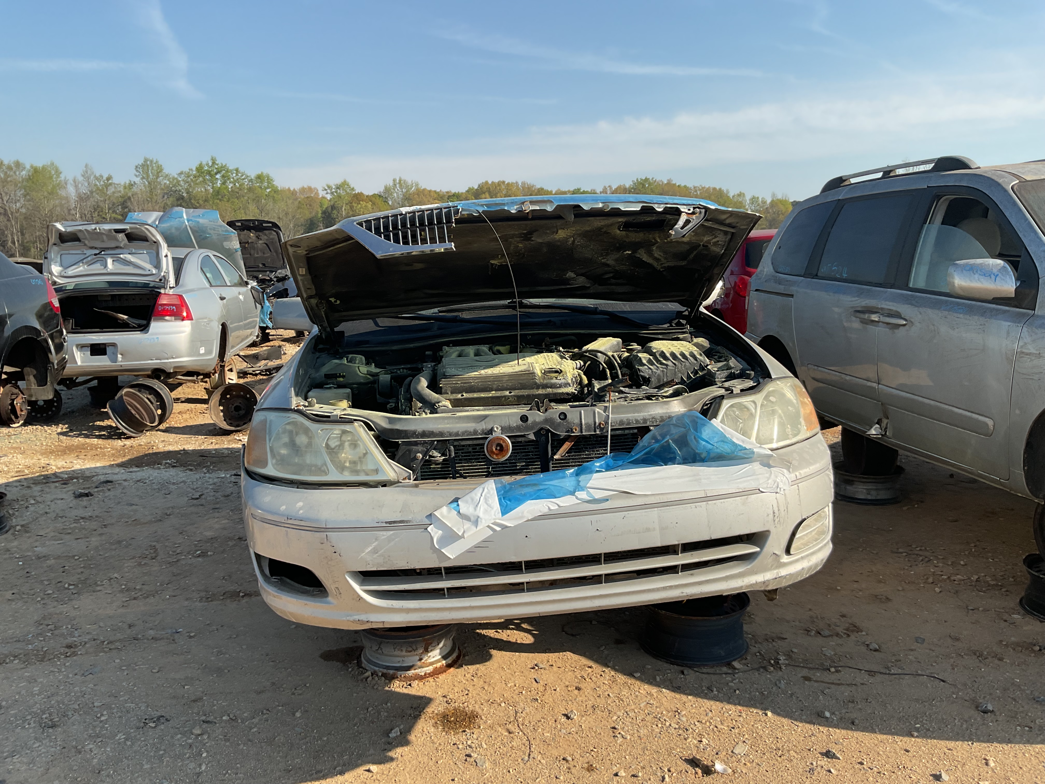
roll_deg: +2.2
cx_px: 522
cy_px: 392
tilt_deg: -8.7
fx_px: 875
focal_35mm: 29
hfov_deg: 61.7
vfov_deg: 48.2
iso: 16
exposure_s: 1/1577
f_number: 1.8
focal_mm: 3
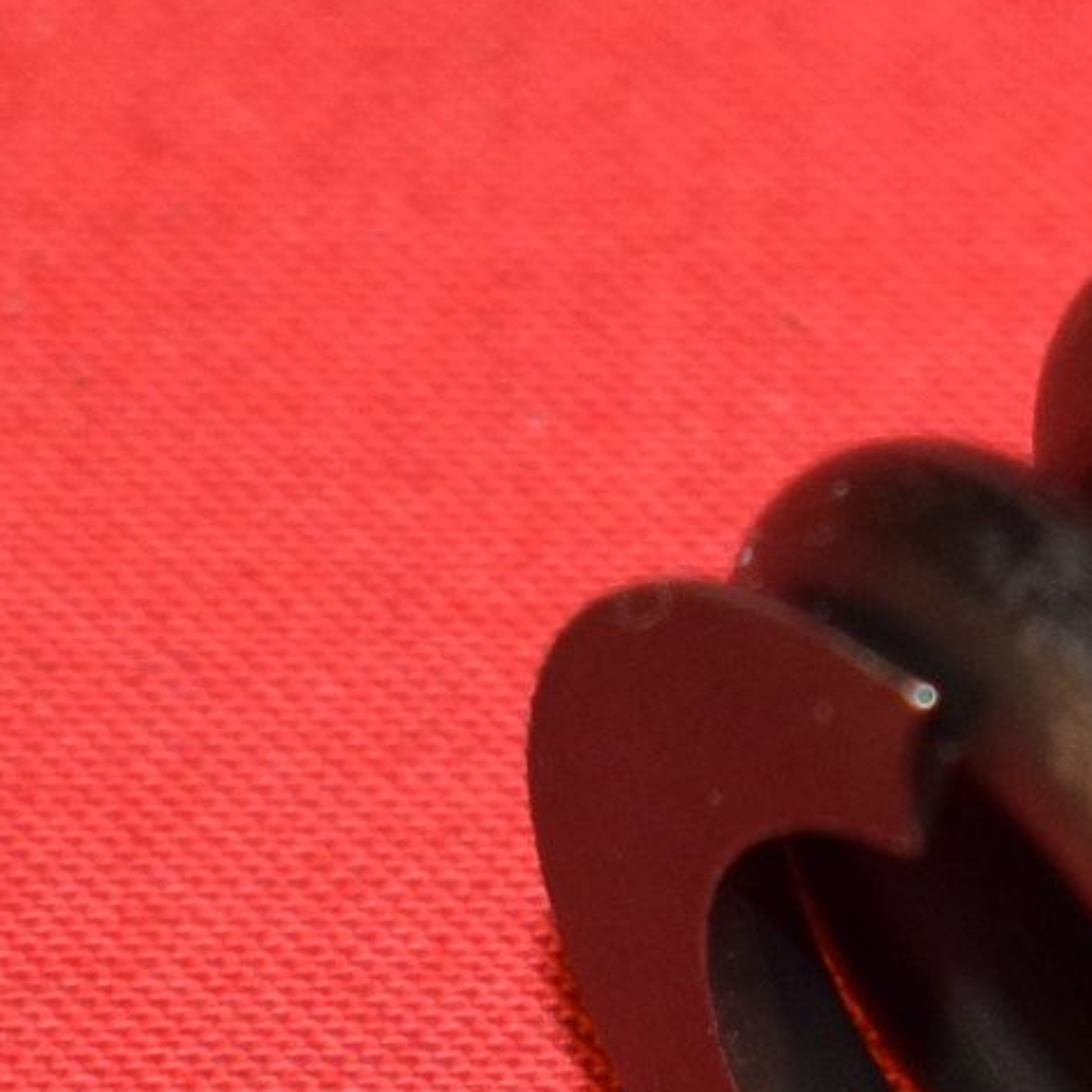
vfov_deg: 5.7
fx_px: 10957
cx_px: 1610
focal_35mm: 307
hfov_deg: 5.7
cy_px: 914
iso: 400
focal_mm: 38
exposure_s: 1/30
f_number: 5.6
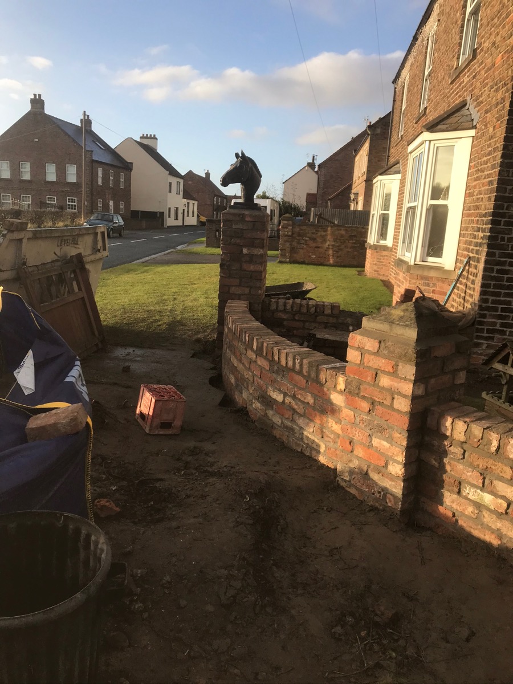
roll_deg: -4.0
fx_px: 553
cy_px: 342
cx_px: 256
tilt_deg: -8.9
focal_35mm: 28
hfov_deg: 49.7
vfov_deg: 63.4
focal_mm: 3.99
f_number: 1.8
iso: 20
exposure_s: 1/894
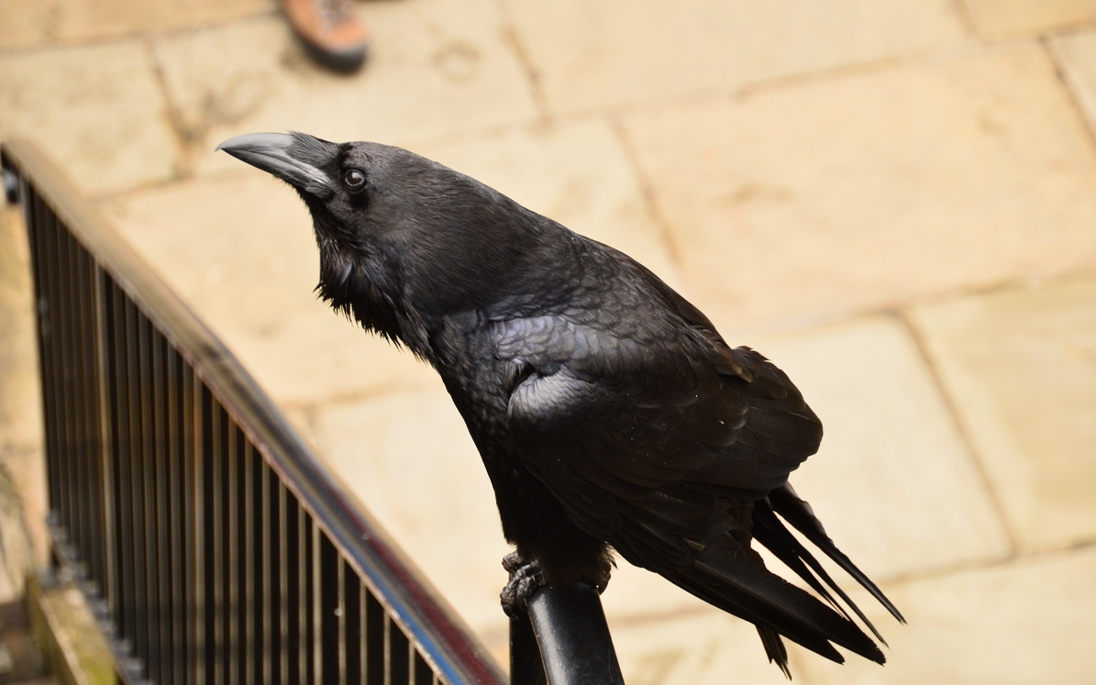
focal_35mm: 184
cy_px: 346
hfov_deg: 11.4
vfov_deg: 7.1
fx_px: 5496
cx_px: 548
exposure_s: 1/400
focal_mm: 120
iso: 800
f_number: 6
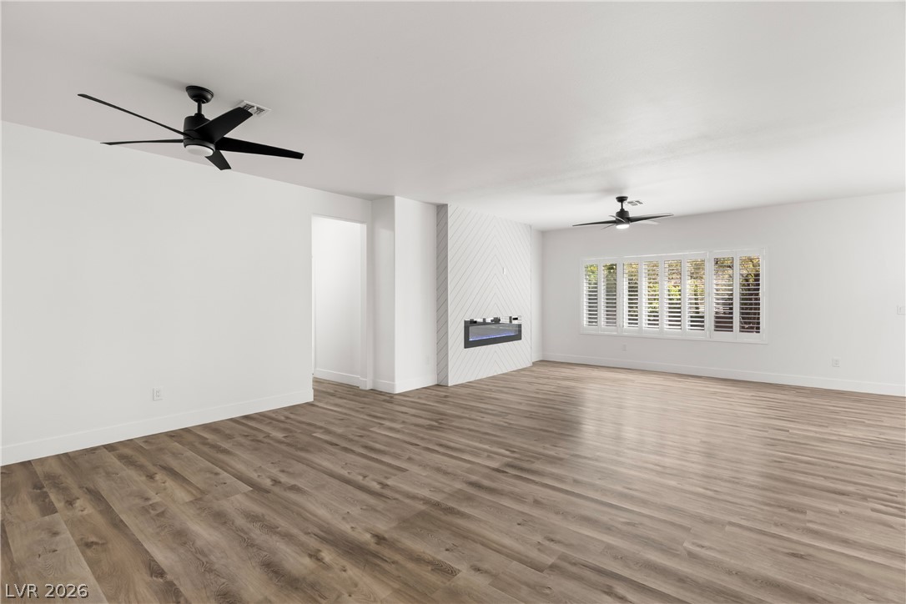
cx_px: 453
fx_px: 428
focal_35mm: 17
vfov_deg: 70.4
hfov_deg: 93.3
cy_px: 302
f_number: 8
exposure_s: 1/13
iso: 400
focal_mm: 17
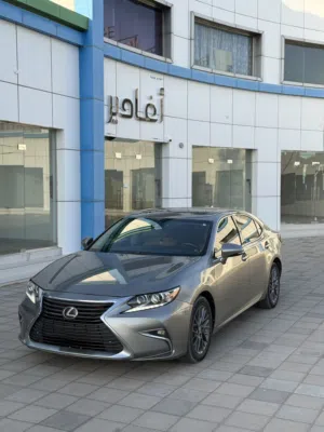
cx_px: 162
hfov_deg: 30.3
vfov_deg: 39.7
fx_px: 599
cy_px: 216
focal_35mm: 48
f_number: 1.78
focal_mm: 6.76
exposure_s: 1/1013
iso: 80
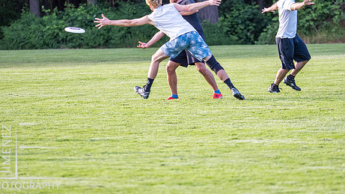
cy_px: 42
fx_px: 3558
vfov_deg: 3.1
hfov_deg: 5.6
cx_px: 195
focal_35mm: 389
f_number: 2.8
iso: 640
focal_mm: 142
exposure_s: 1/1000
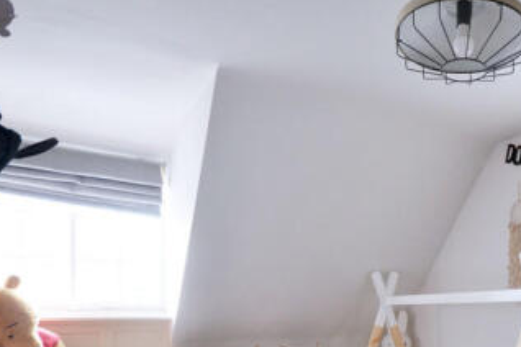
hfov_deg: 50.1
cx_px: 460
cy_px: 315
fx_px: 492
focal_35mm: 34
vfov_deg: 36.3
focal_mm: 11
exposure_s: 1/100
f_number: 4.2
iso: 800
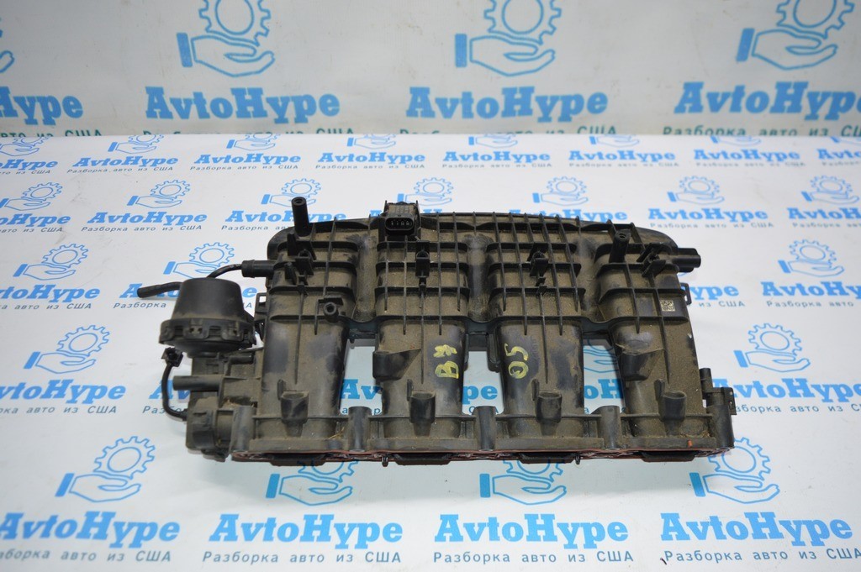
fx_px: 717
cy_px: 286
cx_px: 430
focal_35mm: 30
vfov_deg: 43.5
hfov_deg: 62.0
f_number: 4
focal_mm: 20
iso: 400
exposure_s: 1/80
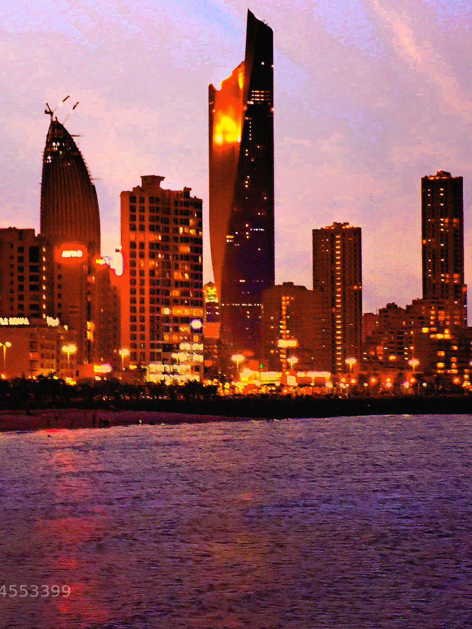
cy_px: 315
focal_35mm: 105
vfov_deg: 18.7
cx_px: 217
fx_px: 1910
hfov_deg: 14.1
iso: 400
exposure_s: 1/2.5
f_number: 4.3
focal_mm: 13.9
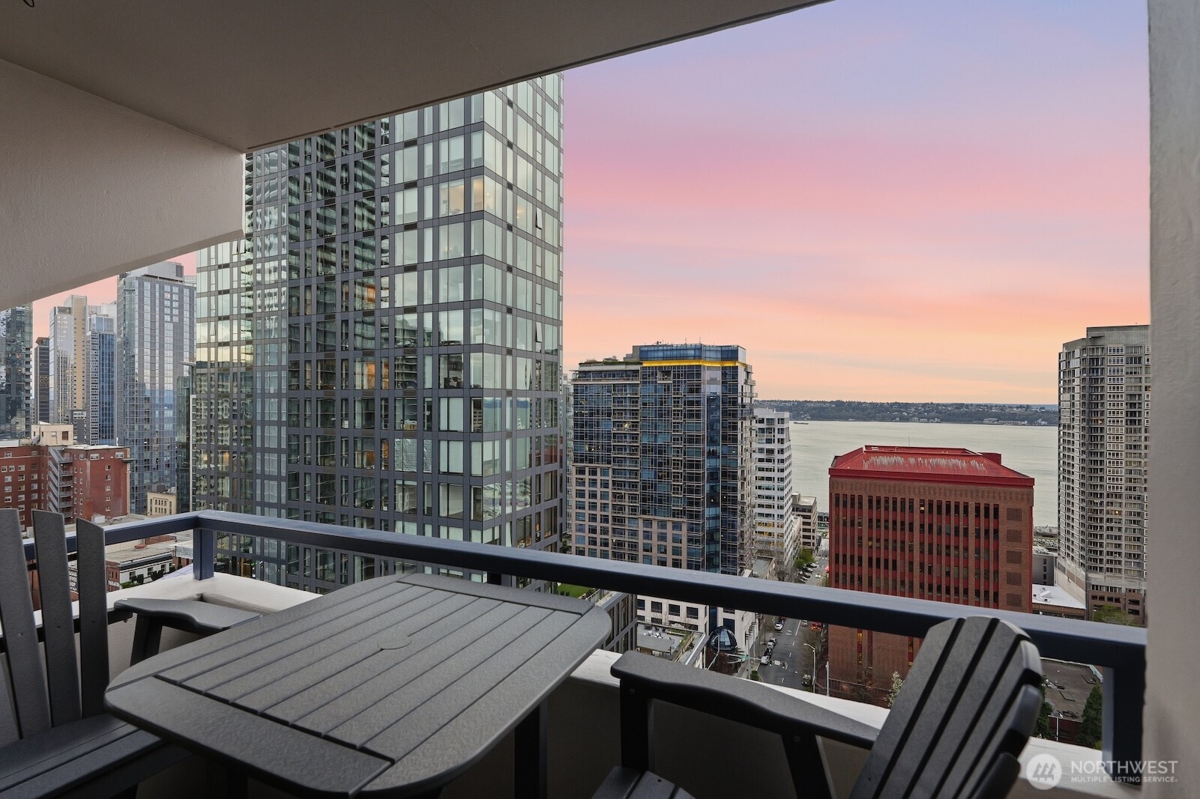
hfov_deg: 96.7
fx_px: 533
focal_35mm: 16
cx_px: 600
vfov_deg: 73.7
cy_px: 400
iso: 1250
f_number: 7.1
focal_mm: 16
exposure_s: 1/320
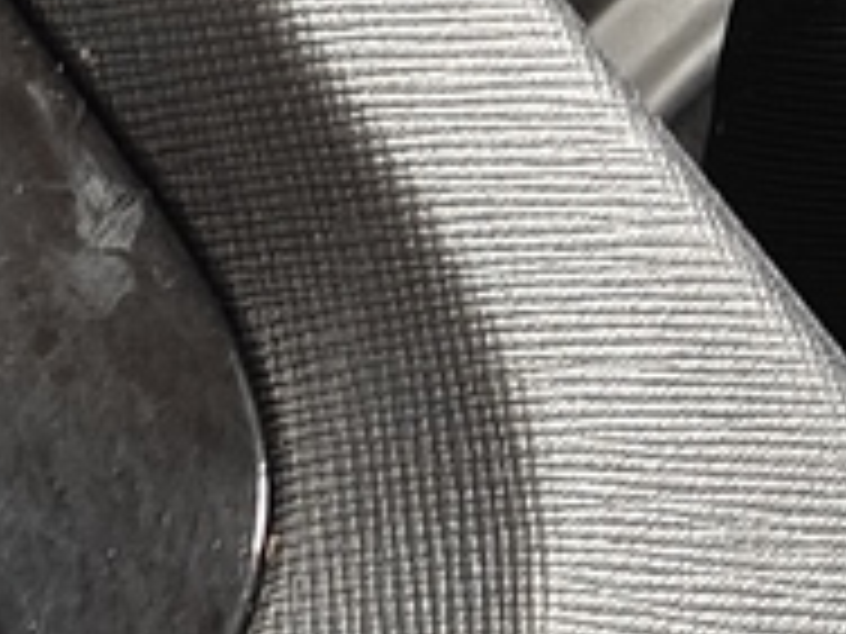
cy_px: -378
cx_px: -1242
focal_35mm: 230
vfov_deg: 6.4
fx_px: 5621
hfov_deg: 7.9
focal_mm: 5.59
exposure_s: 1/24
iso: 1250
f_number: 1.8
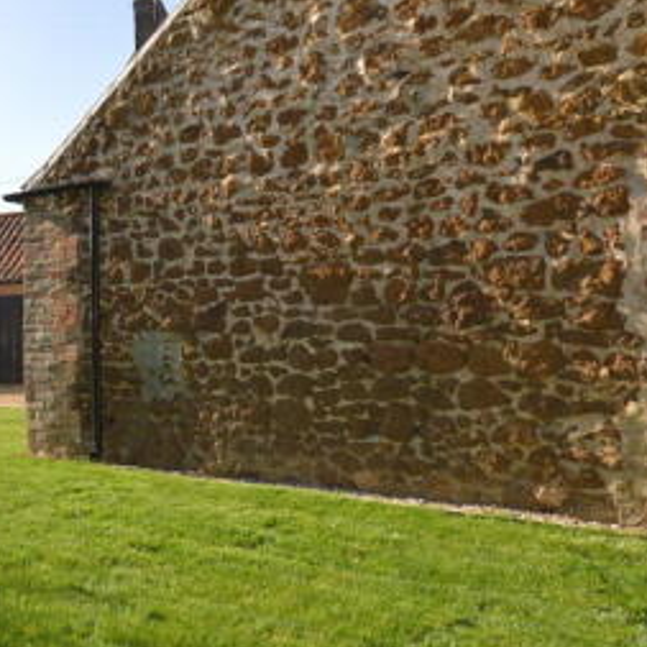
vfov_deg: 49.7
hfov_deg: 45.4
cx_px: 72
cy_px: 345
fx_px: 698
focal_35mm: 33
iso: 100
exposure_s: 1/160
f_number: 6.3
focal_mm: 10
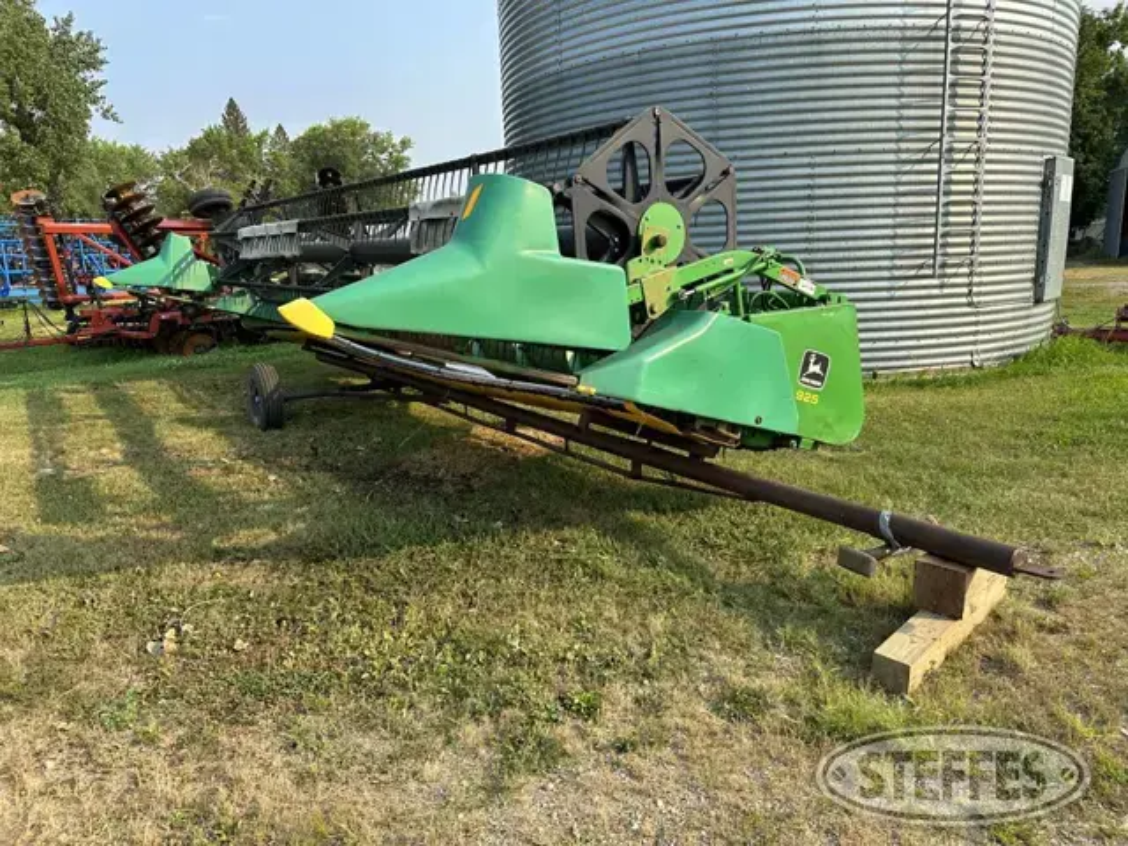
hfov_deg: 71.6
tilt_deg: -12.5
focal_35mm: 24
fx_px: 782
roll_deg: +1.2
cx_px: 564
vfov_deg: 56.8
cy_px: 423
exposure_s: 1/1779
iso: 80
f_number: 1.78
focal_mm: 6.86
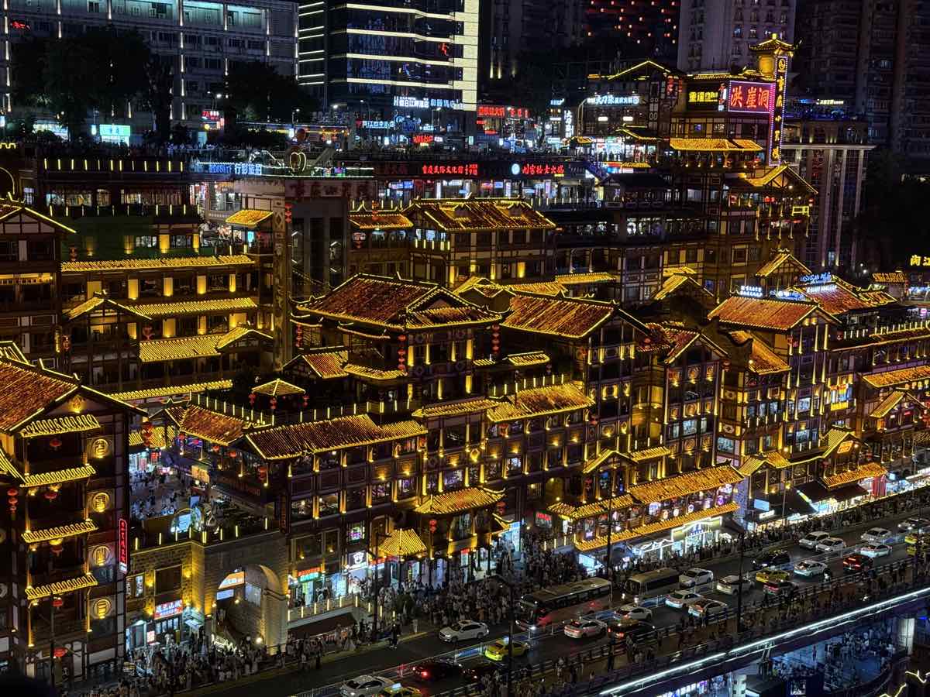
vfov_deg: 30.3
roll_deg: -0.8
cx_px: 465
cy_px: 348
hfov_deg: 39.7
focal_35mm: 48
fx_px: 1290
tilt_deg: -8.9
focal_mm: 6.76
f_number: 1.78
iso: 200
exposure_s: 1/50
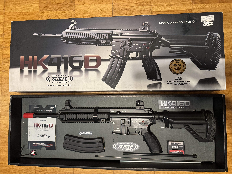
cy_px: 87
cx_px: 116
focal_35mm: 24
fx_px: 161
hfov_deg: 71.6
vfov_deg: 56.8
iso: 640
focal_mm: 6.76
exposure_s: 1/50
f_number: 1.78
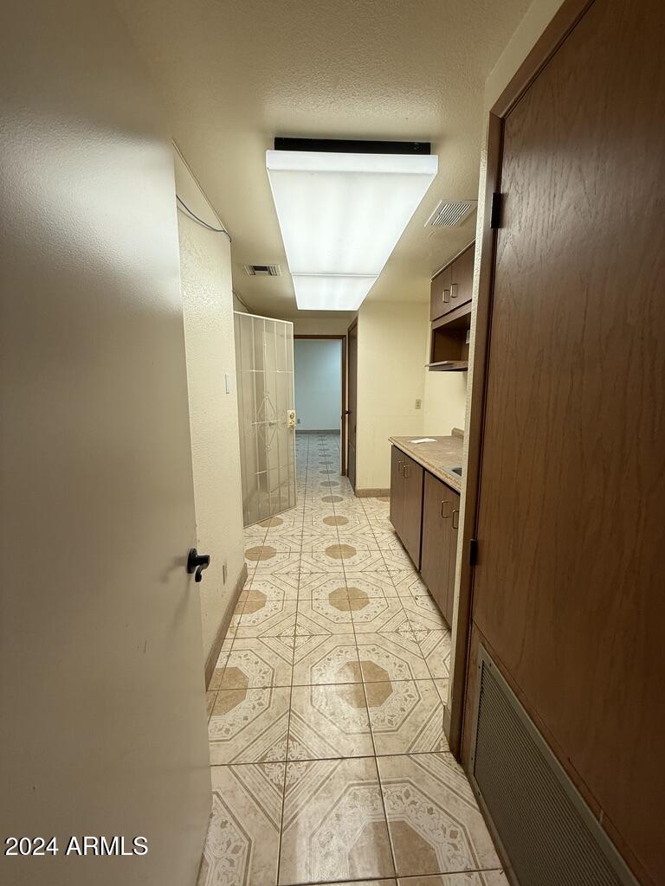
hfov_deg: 85.7
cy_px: 443
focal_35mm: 14
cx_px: 332
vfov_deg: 102.1
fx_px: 359
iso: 100
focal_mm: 2.22
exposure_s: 1/120
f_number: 2.2
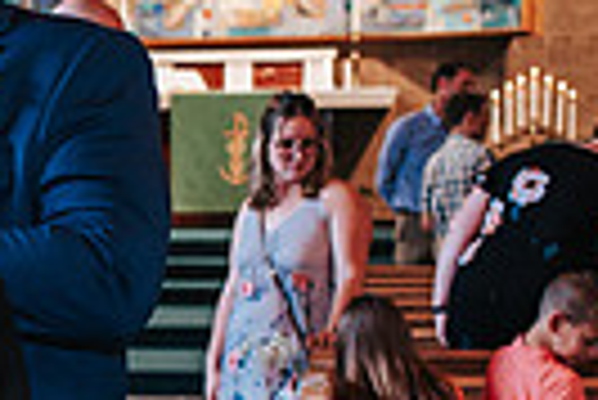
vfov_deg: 9.0
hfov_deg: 12.2
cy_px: 357
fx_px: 2544
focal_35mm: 153
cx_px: -526
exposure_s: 1/125
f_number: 3.2
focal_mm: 35
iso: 1000
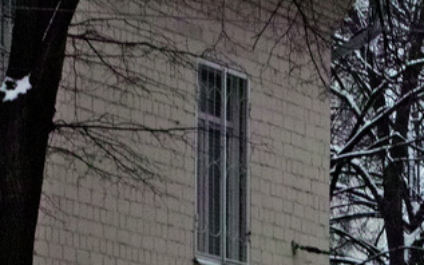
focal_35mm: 304
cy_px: 729
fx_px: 3511
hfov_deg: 6.9
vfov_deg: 4.2
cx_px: 526
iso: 500
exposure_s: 1/60
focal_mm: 35
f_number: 8
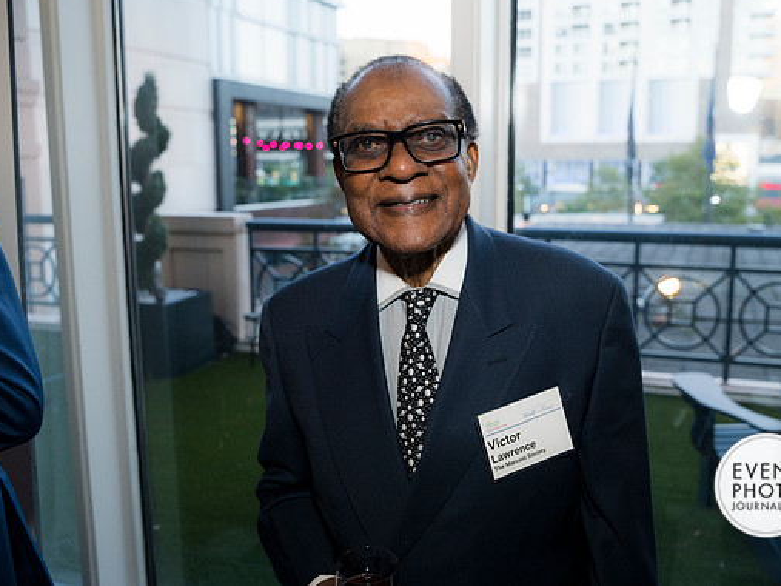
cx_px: 424
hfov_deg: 54.5
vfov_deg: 42.3
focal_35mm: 34
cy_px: 289
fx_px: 757
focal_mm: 30.5
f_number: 4
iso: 800
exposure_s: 1/125
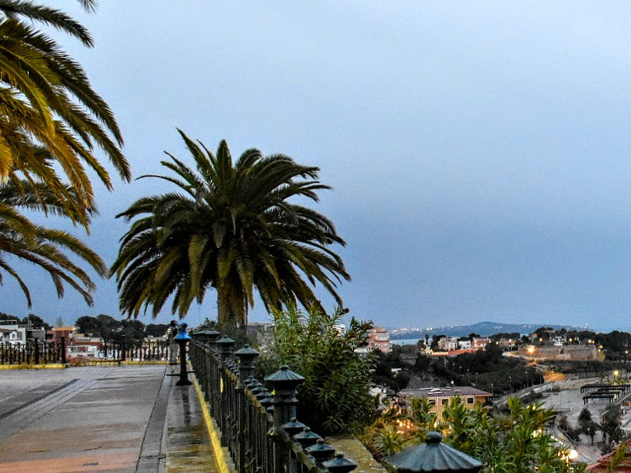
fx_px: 1020
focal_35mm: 56
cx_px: 634
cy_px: 296
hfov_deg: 31.7
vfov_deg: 26.0
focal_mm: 18
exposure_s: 1/20
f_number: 5.6
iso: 5000
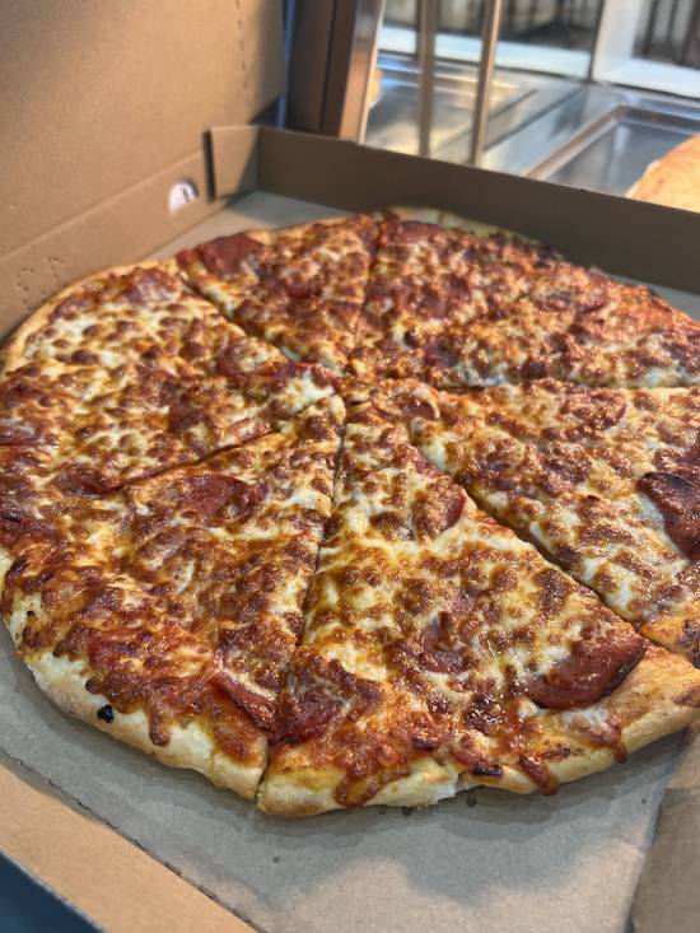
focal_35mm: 26
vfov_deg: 67.3
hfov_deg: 53.1
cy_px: 466
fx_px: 701
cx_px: 350
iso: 64
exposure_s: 1/100
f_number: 1.5
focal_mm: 5.7
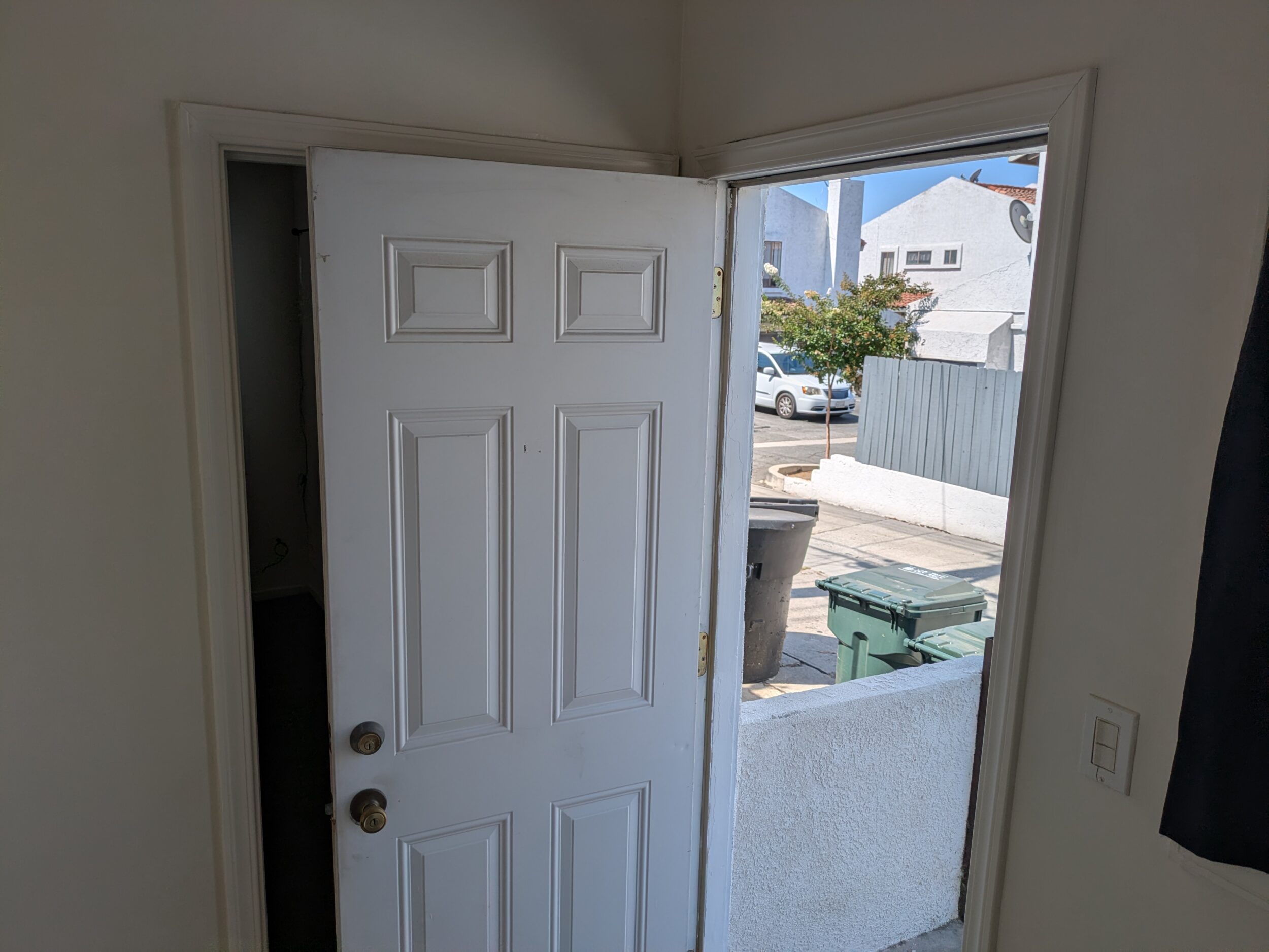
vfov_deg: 54.9
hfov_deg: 69.4
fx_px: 917
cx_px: 634
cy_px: 476
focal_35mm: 25
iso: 42
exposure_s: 1/1972
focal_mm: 5.43
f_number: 1.89
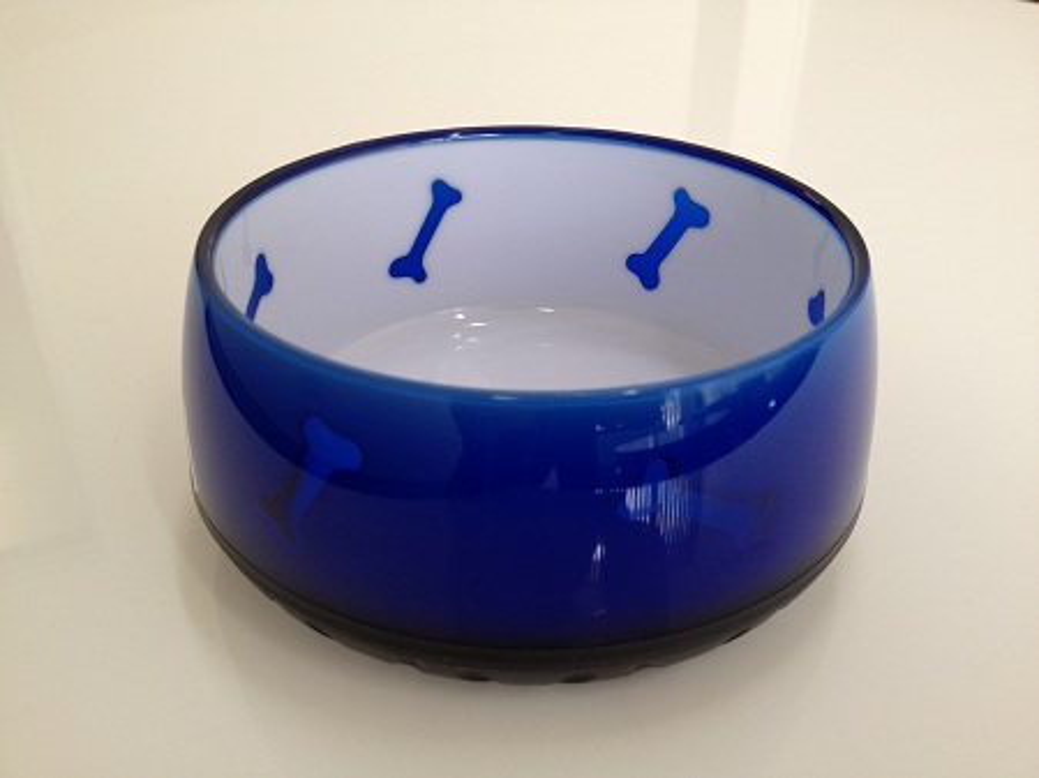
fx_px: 1050
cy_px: 389
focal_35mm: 35
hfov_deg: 52.7
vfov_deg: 40.7
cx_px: 520
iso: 80
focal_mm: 4.28
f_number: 2.4
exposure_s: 1/20
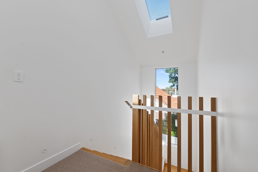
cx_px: 129
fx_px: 108
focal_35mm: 15
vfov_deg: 77.4
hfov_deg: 100.4
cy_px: 86
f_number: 6.3
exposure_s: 1/80
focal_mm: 15
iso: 200
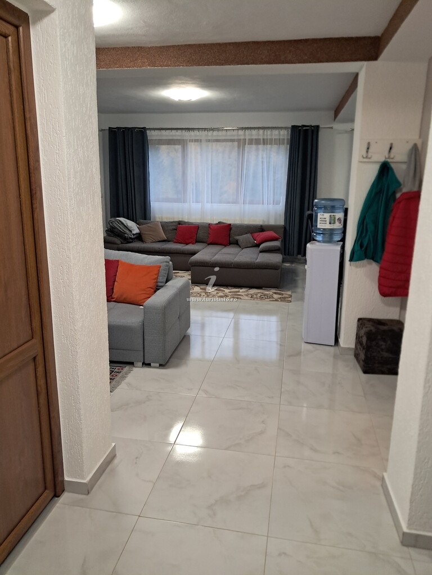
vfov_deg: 65.3
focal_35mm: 27
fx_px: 449
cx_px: 216
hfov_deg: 51.4
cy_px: 288
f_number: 1.8
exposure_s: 1/60
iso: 500
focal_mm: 4
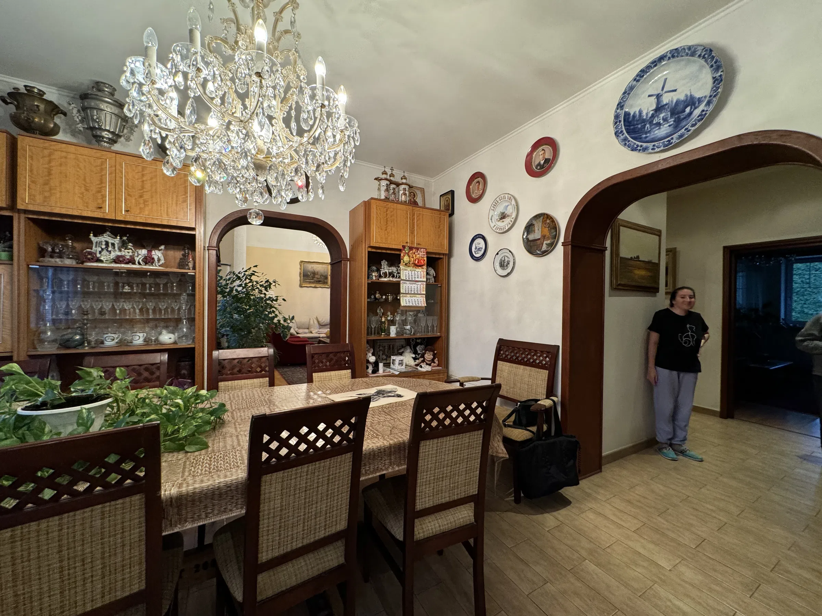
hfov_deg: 102.1
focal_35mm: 14
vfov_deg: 85.7
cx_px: 411
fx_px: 332
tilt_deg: +1.1
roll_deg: -1.6
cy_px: 308
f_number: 2.2
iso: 200
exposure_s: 1/50
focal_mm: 2.22
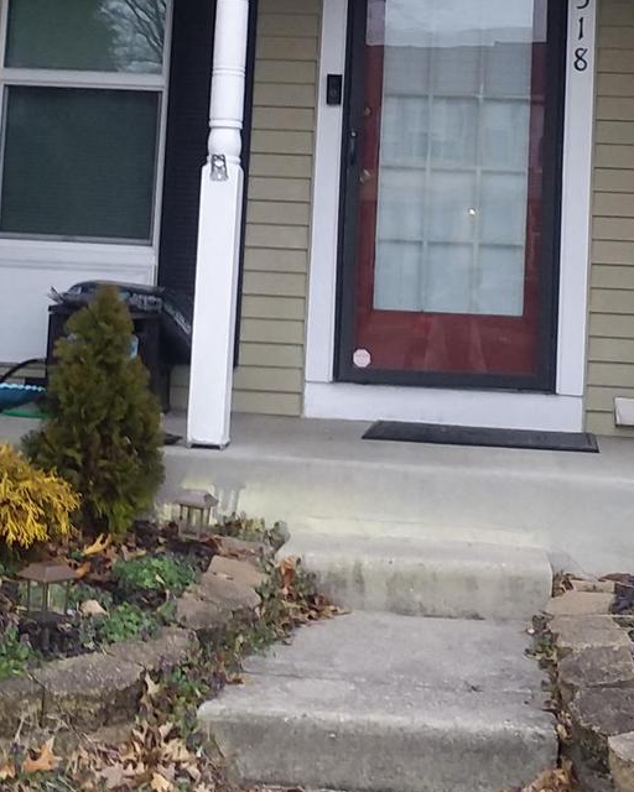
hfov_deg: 22.5
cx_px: 325
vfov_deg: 27.0
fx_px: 1595
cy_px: 87
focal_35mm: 68
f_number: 1.9
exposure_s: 1/30
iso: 50
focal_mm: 2.47
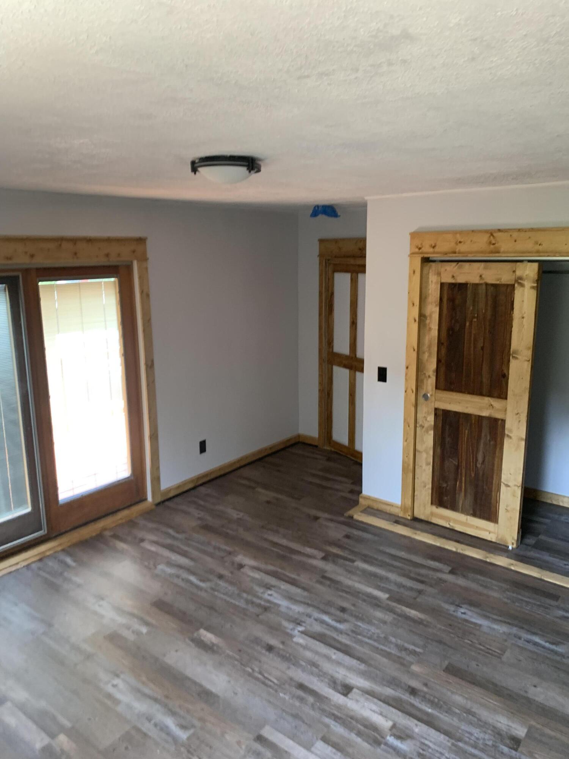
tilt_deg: -5.4
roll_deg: +0.4
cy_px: 380
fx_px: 570
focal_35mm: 26
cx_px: 284
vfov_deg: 67.3
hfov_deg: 53.1
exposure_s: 1/60
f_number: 1.8
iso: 100
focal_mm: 4.25
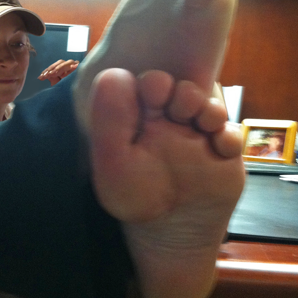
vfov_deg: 27.1
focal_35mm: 62
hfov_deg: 27.7
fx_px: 604
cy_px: 57
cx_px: 138
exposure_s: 1/15
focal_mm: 3.85
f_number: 2.8
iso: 250
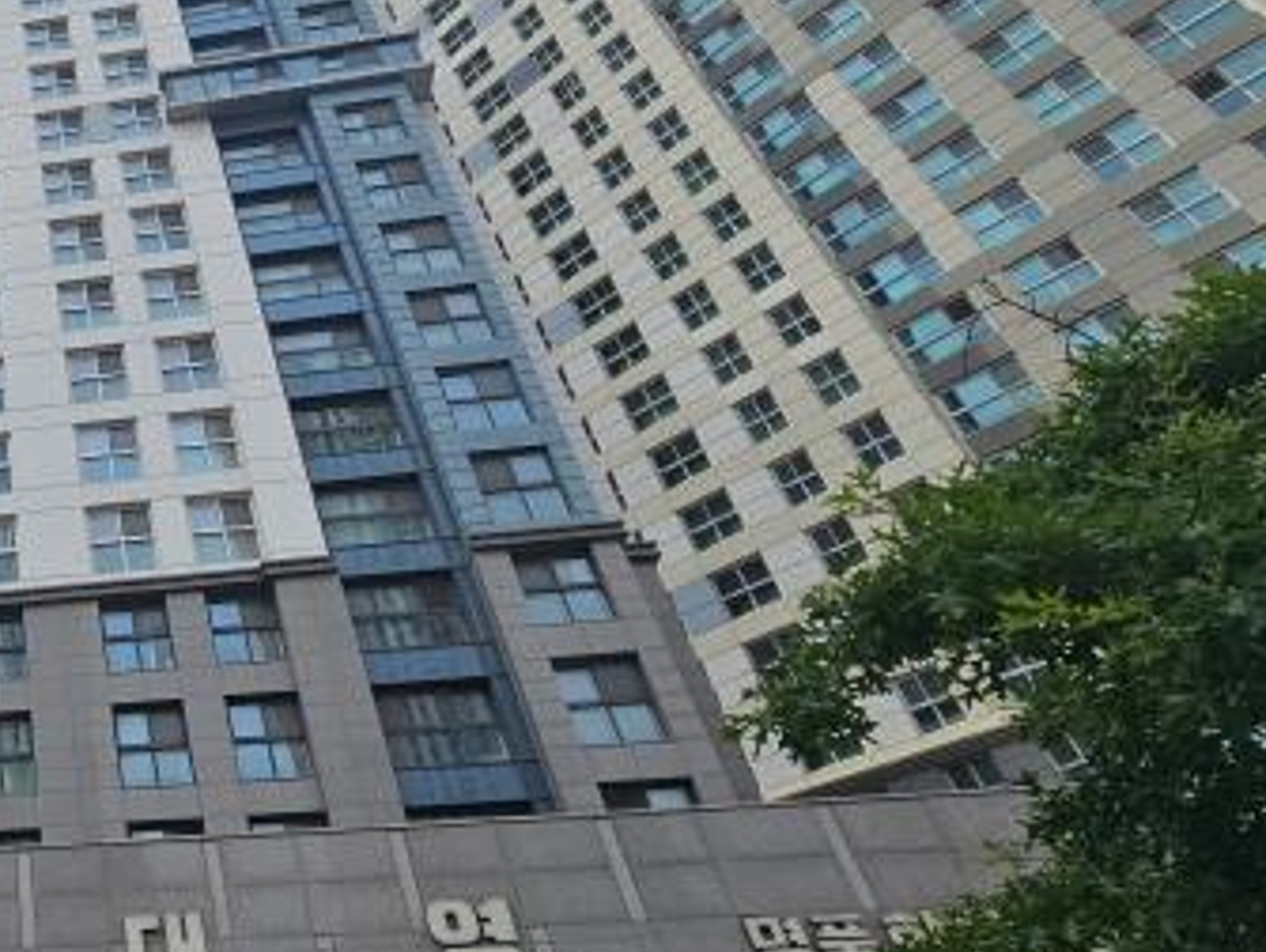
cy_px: 389
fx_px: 1135
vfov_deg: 45.3
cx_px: -170
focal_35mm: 31
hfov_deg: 43.2
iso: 50
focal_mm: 2.2
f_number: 2.2
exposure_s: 1/2664
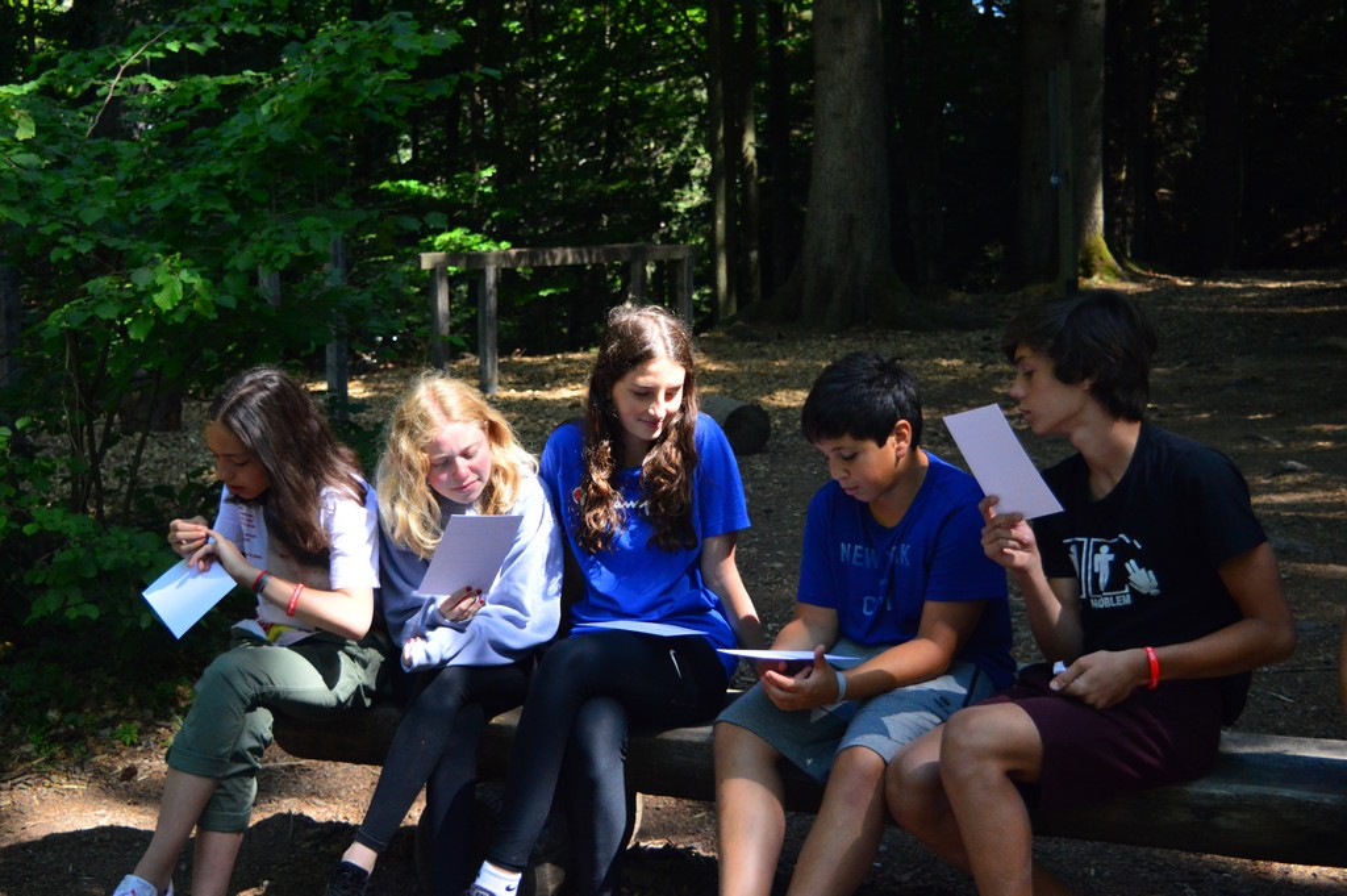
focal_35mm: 48
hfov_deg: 41.1
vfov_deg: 28.0
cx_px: 674
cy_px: 448
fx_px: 1795
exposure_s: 1/1600
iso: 1600
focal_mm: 32
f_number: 4.5
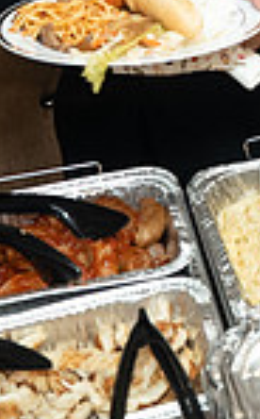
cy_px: -106
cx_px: 469
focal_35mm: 96
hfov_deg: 12.4
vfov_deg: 20.1
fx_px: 1093
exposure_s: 1/100
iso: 1600
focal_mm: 24
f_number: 3.5
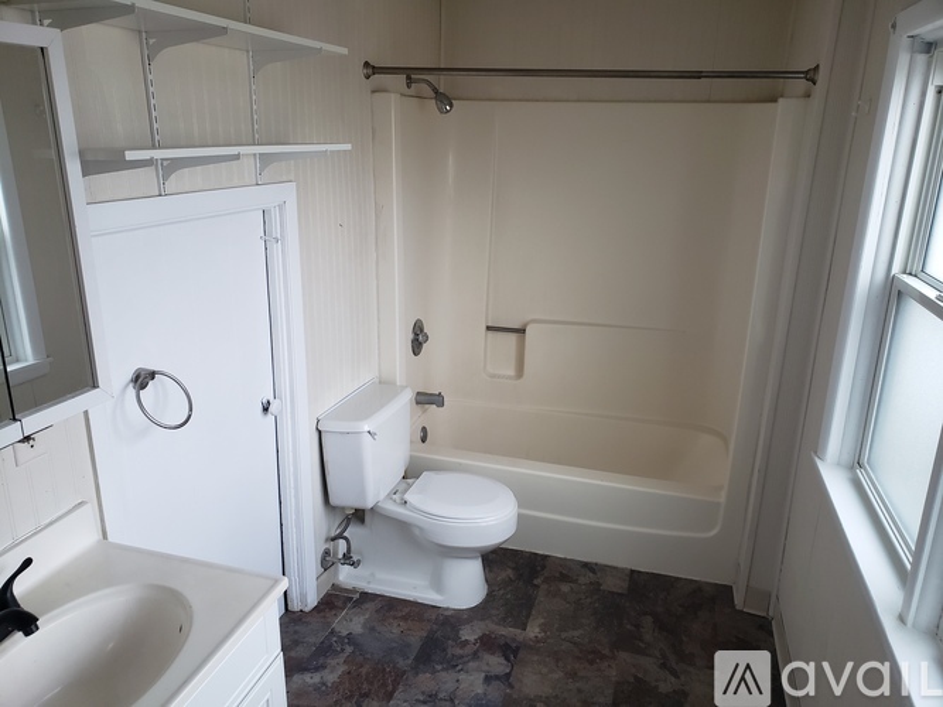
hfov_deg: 67.3
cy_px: 354
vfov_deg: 53.0
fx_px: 708
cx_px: 472
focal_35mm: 26
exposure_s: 1/60
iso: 200
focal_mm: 4.3
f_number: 2.4
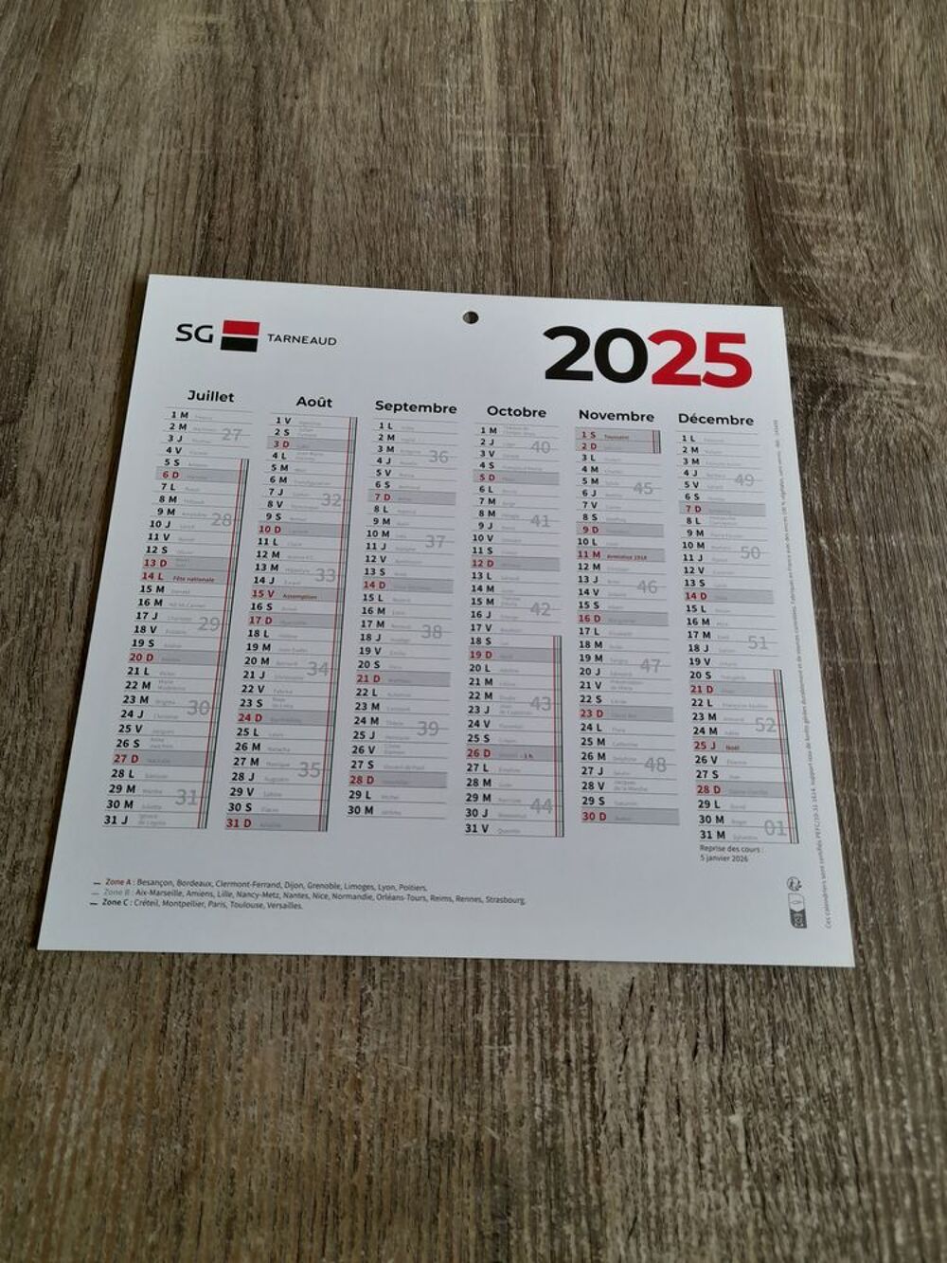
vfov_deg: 69.4
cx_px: 474
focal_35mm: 25
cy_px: 632
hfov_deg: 54.9
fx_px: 912
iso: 100
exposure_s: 1/50
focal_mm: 4.6
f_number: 2
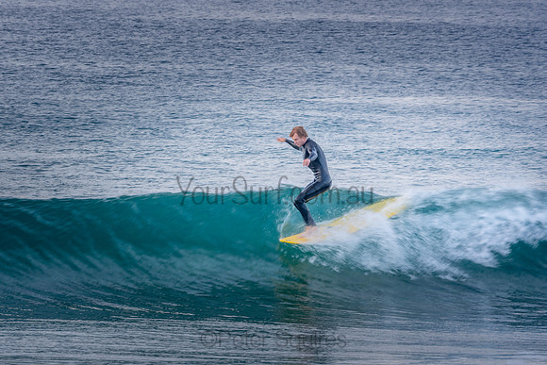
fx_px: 8241
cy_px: 166
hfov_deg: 3.8
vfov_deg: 2.5
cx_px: 255
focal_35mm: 542
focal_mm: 320
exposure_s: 1/40
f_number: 10
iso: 100
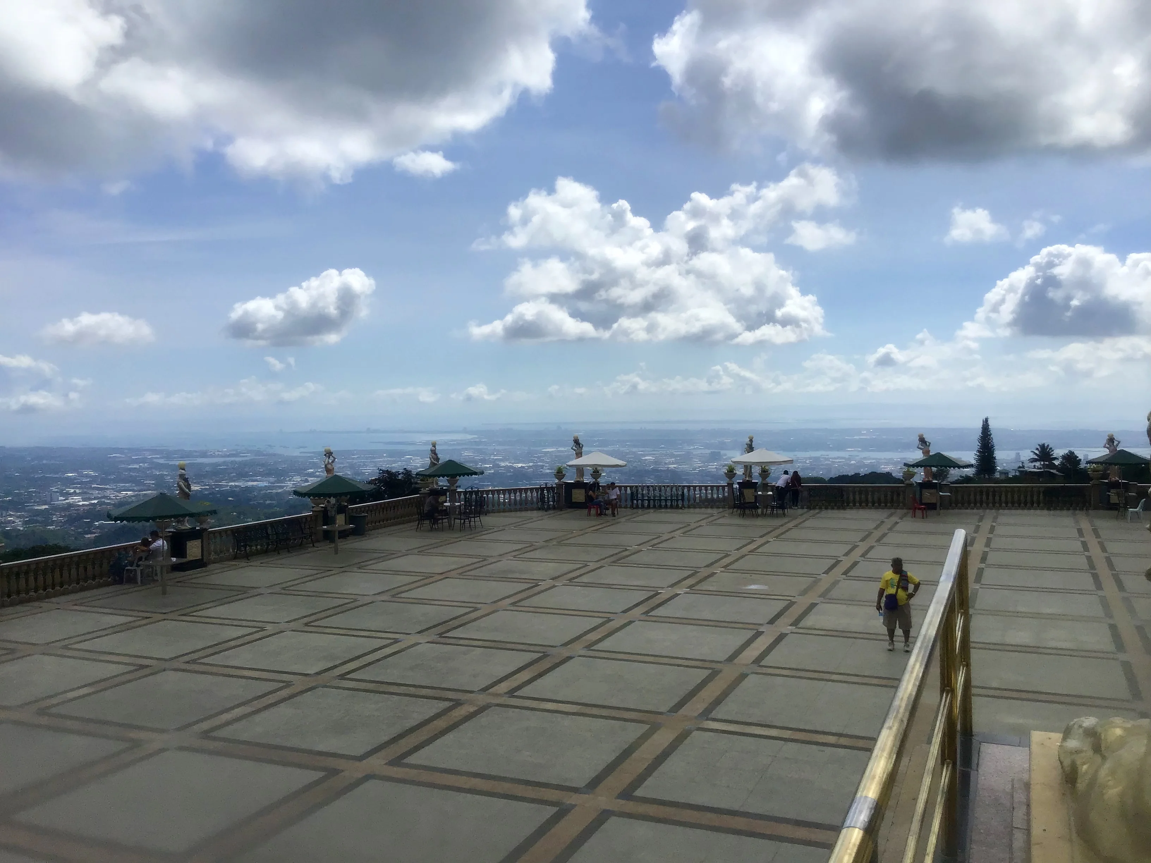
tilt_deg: -2.4
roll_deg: -0.2
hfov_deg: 58.4
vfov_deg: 45.4
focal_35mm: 31
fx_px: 1031
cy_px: 432
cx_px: 576
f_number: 2.4
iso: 25
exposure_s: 1/2915
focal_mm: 3.3
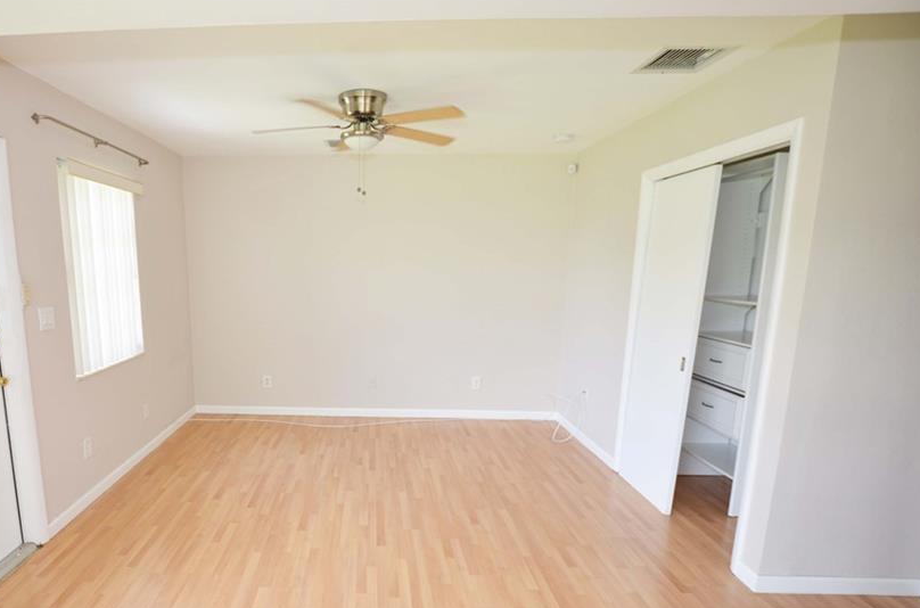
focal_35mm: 19
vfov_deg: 63.9
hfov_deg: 85.5
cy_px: 350
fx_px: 484
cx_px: 350
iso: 220
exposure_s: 1/60
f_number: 4
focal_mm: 10
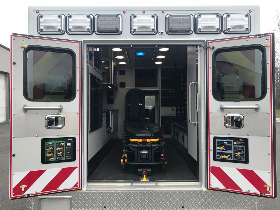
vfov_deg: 49.7
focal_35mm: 28
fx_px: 226
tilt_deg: +1.8
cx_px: 140
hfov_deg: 63.4
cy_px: 105
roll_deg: +1.3
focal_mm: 3.99
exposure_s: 1/560
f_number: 1.8
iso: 20
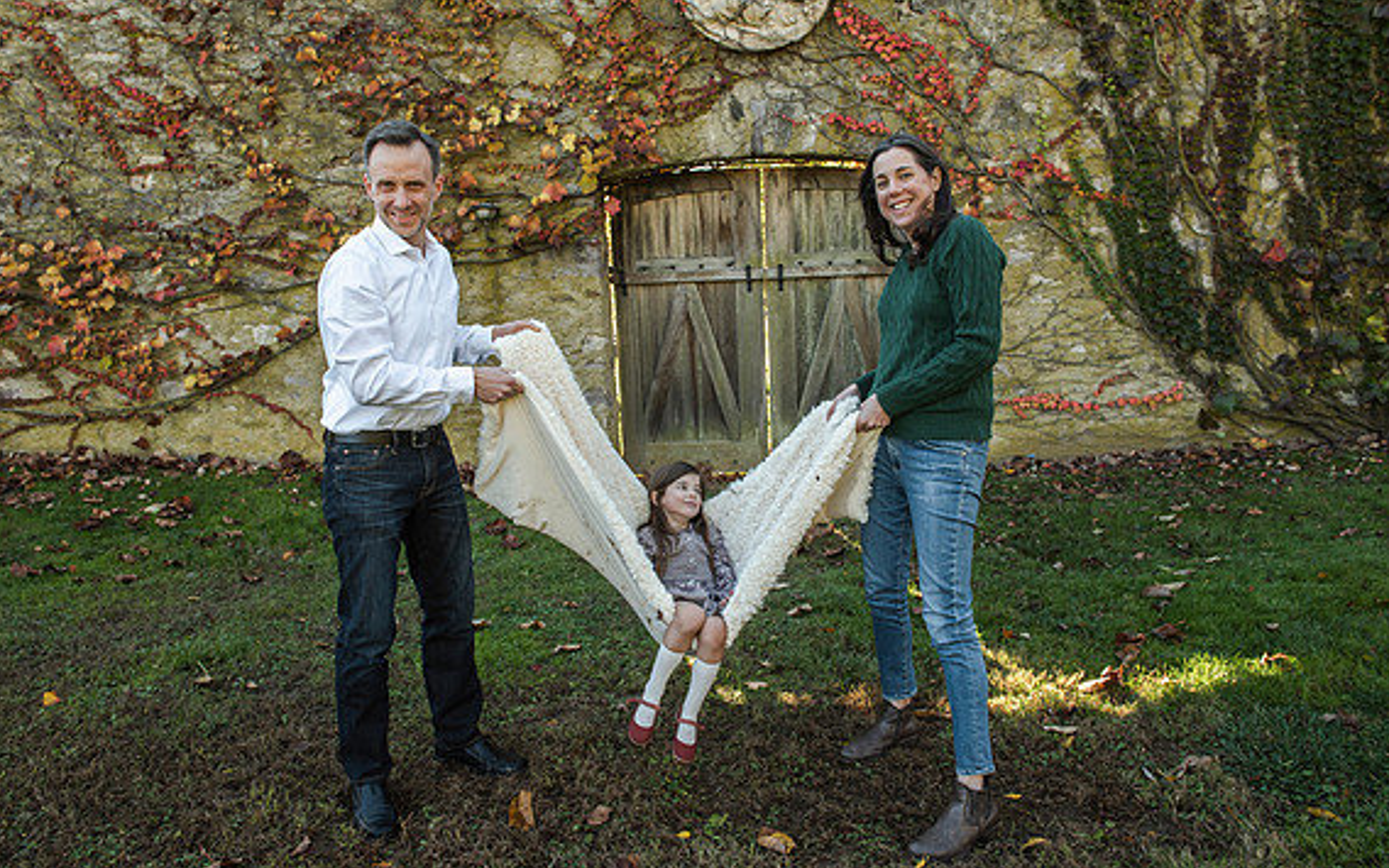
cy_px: 424
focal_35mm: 25
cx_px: 687
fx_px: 946
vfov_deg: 49.3
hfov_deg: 72.5
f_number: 5.6
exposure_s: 1/320
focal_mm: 24
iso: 640
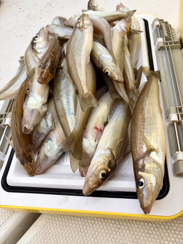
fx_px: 183
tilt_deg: -57.0
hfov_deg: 53.0
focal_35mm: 26
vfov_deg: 67.3
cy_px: 122
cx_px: 92
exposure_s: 1/1667
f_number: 1.6
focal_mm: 5.96
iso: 50
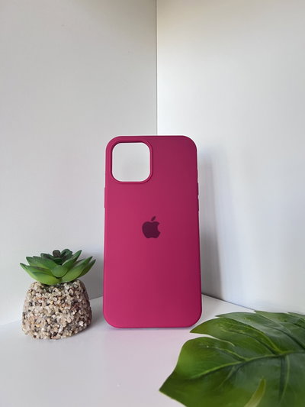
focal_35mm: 26
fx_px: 305
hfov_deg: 53.1
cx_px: 152
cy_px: 204
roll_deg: +1.9
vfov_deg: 67.3
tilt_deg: -5.0
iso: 160
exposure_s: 1/52
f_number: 1.5
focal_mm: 5.7
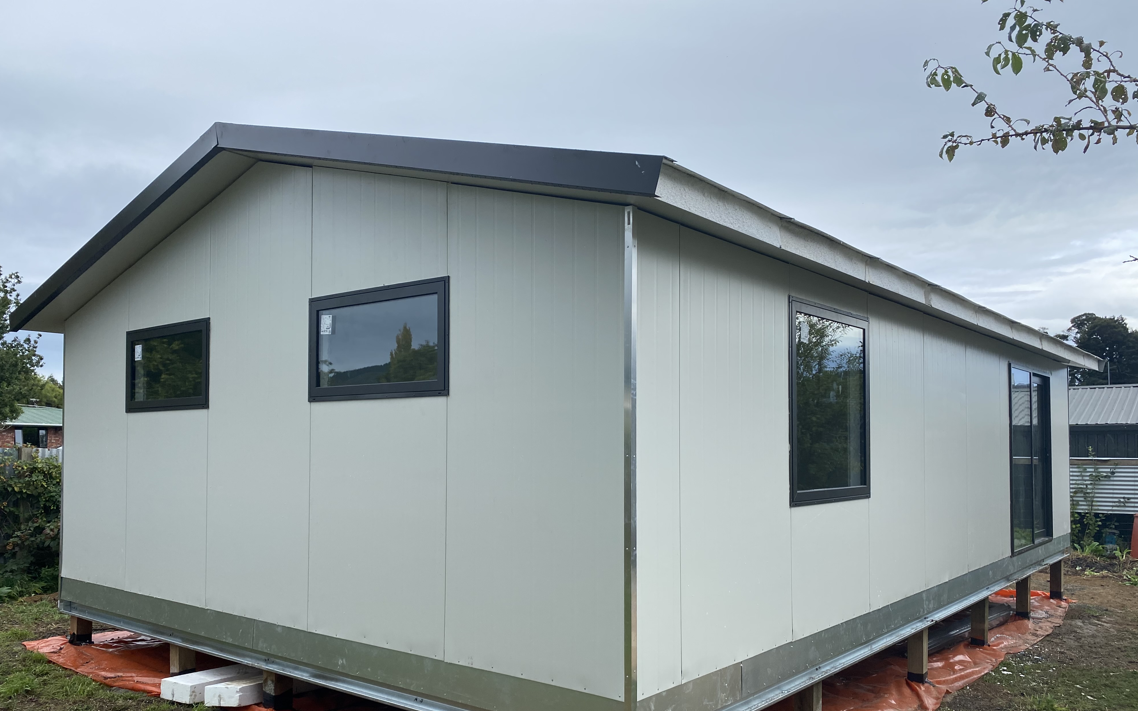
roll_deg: -1.5
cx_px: 567
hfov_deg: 66.5
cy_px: 424
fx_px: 868
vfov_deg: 44.3
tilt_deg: +1.2
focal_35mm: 28
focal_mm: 4.25
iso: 32
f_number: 1.8
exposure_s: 1/827
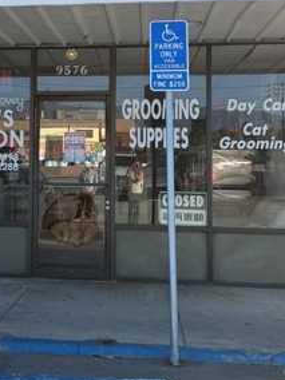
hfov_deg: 26.5
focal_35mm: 54
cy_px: 130
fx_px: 593
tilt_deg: +2.7
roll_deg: -1.1
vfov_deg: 35.2
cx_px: 52
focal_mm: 6.76
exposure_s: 1/1230
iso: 80
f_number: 1.78
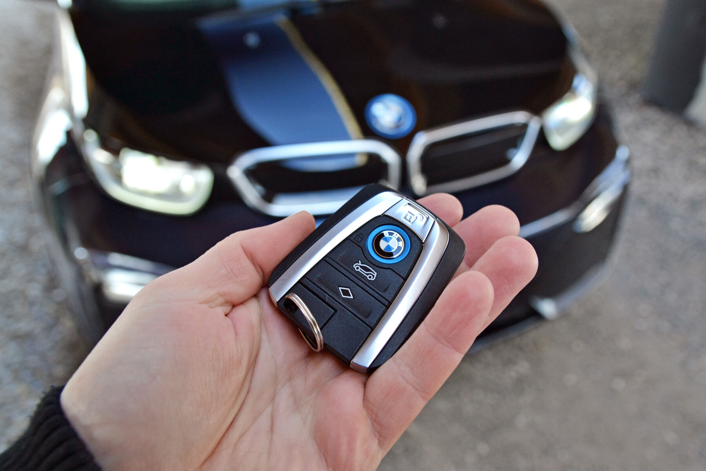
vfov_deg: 43.6
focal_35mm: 30
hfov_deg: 61.9
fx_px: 588
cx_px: 353
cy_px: 236
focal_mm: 20
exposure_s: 1/60
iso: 400
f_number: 4.5
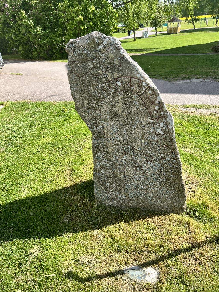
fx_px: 219
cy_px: 146
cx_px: 110
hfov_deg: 53.1
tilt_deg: -28.1
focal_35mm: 26
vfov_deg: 67.3
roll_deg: +4.1
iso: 50
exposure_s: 1/1669
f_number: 1.5
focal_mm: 5.7
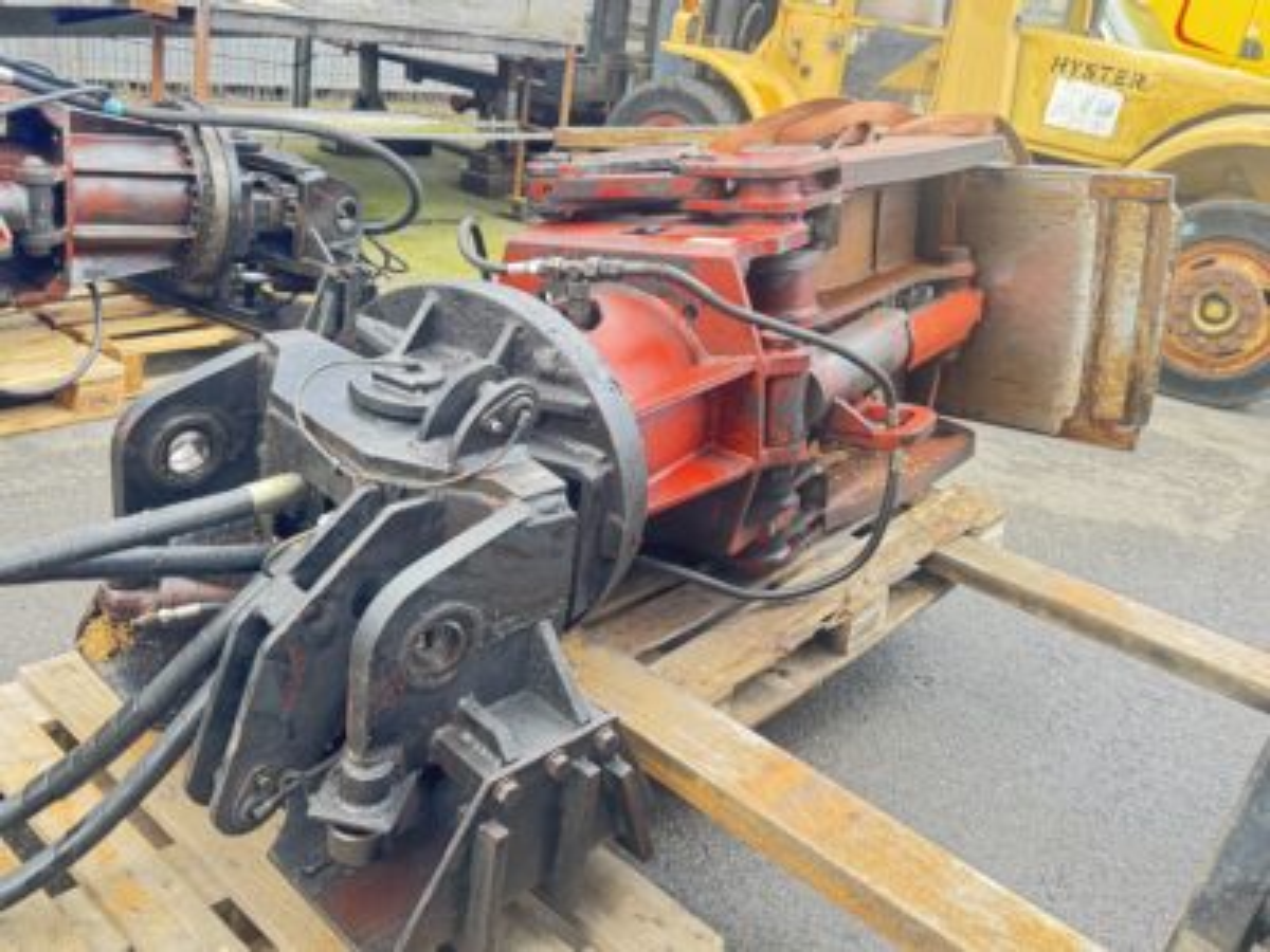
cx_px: 635
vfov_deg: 56.8
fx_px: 881
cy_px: 476
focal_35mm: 24
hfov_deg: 71.6
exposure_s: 1/98
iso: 200
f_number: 1.78
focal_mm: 6.76
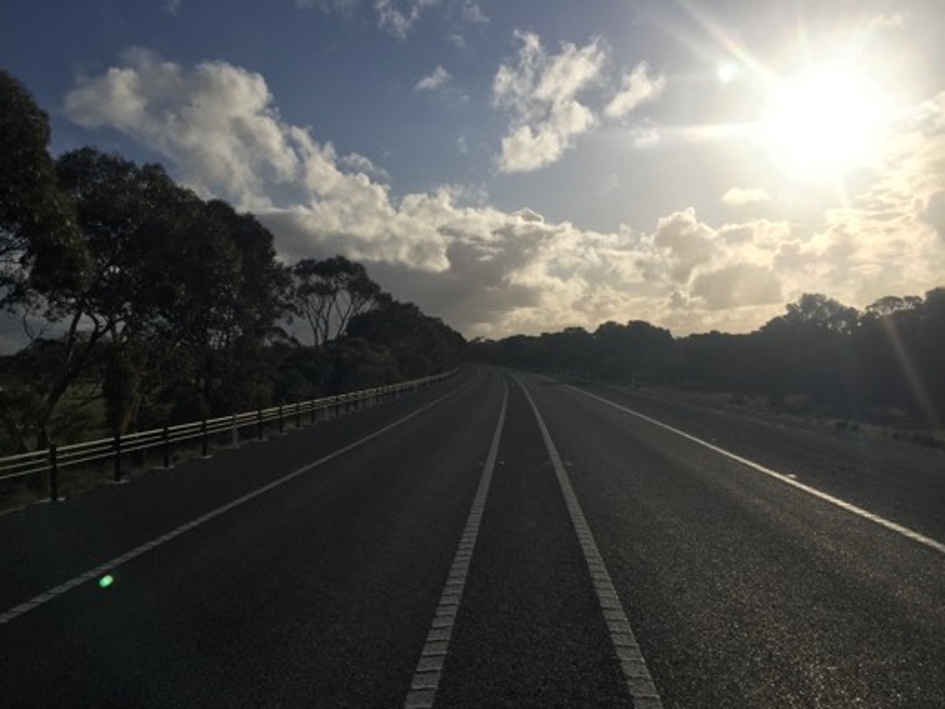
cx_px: 472
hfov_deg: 61.7
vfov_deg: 48.2
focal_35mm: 29
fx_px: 792
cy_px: 354
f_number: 2.2
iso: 32
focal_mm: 4.15
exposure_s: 1/9901
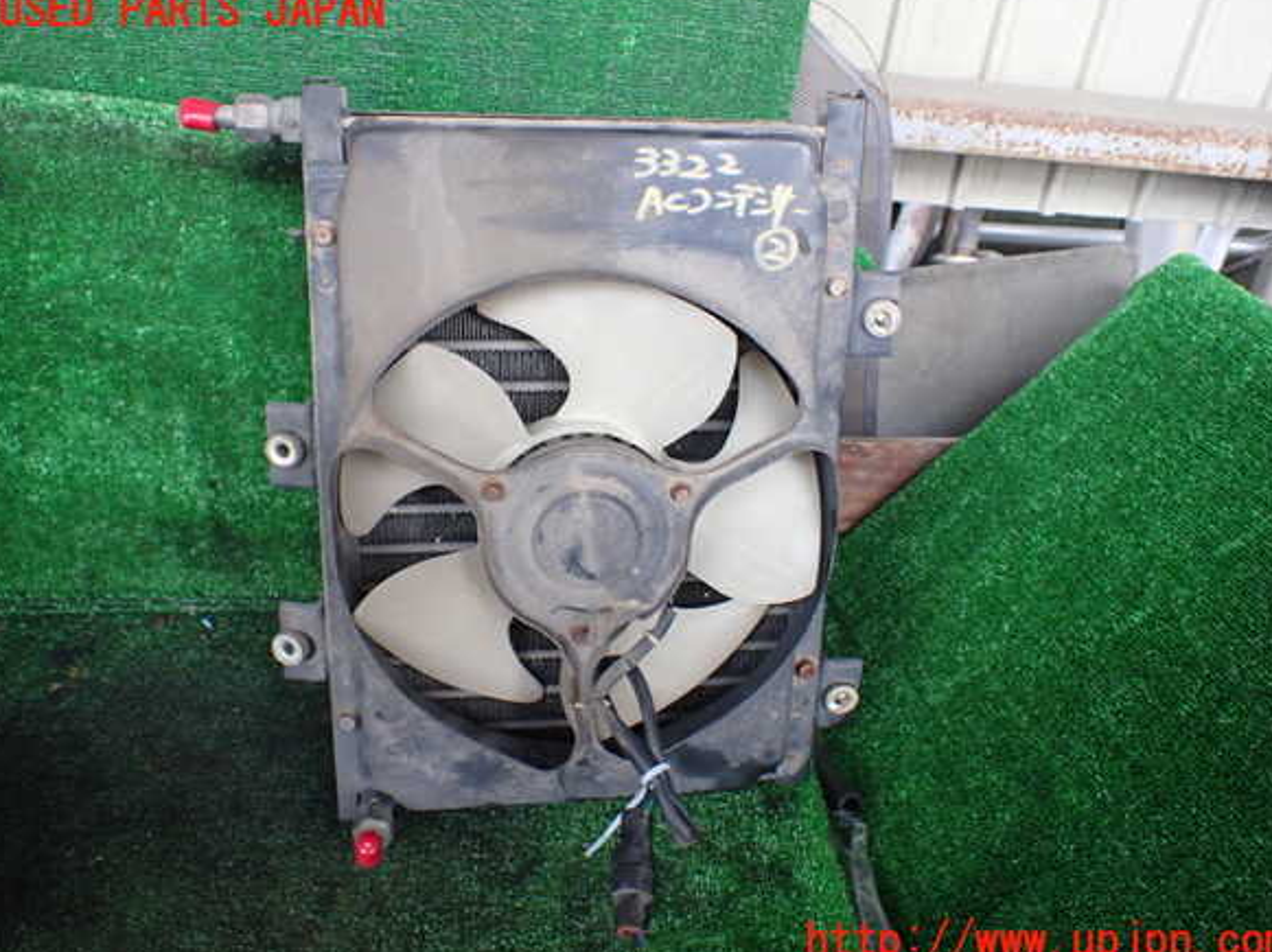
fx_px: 1138
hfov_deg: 58.4
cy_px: 477
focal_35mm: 31
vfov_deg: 45.4
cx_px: 644
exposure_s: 1/125
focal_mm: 5.4
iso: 640
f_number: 2.3
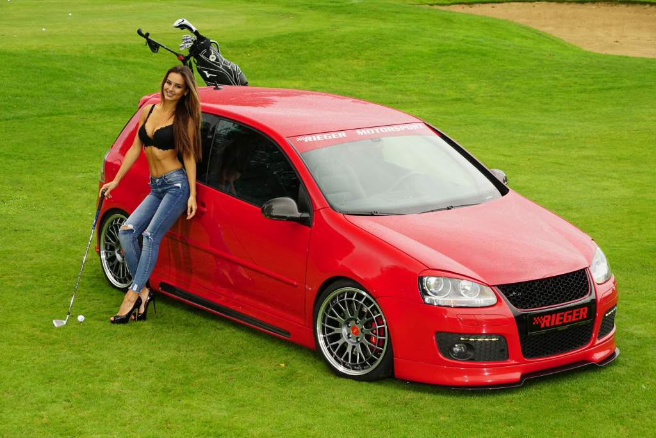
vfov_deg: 15.2
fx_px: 1640
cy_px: 219
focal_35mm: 90
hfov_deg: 22.6
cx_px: 328
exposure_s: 1/160
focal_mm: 60
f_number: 7.1
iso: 800
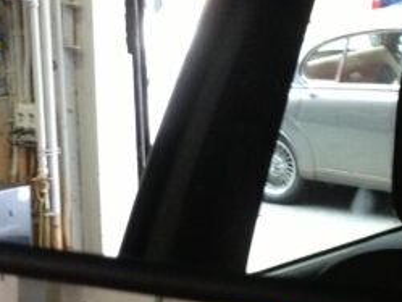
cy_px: 113
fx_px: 1255
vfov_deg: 13.7
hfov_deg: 18.2
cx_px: 218
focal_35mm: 108
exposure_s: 1/20
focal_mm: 4.28
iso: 250
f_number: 2.4
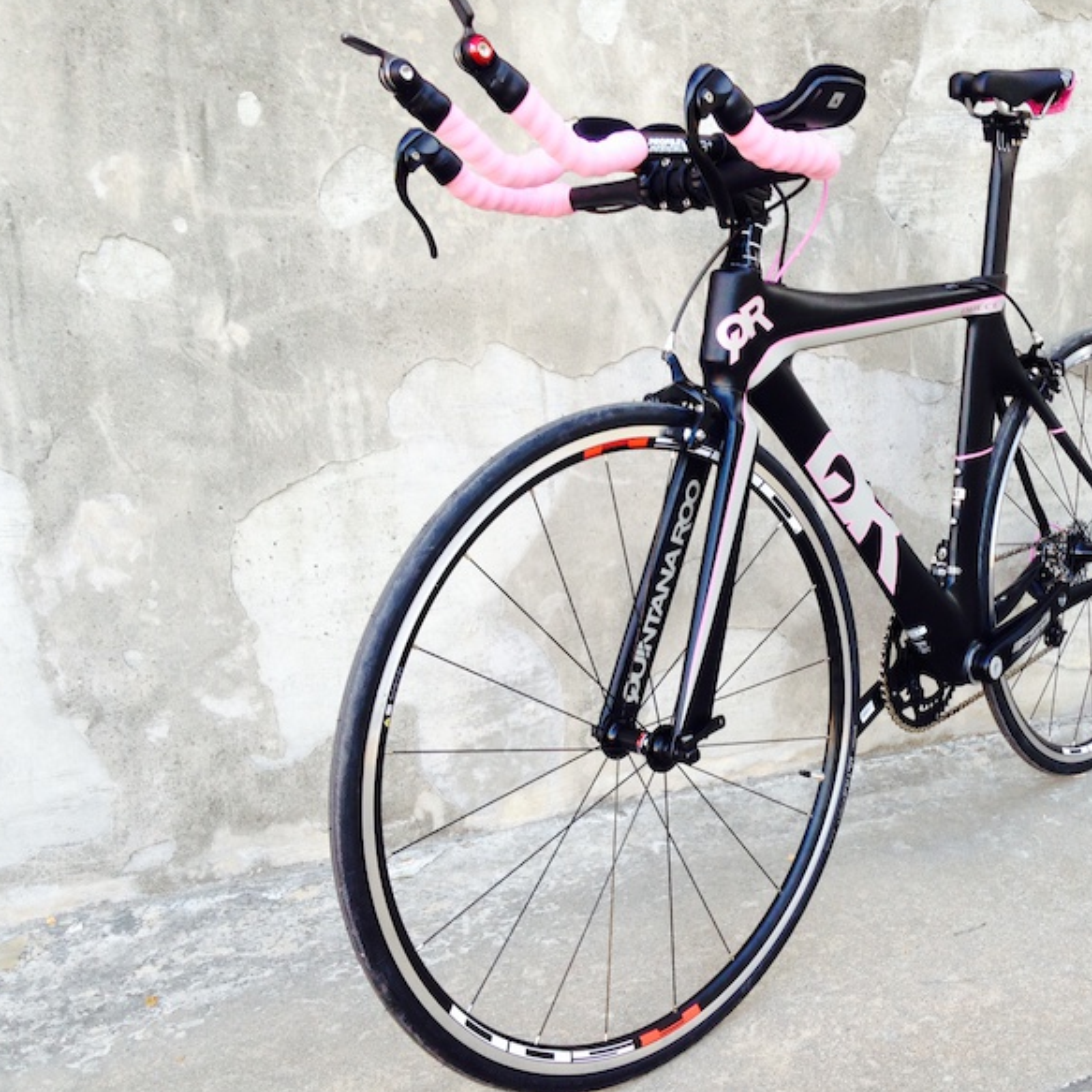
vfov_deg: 41.9
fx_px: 1428
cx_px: 723
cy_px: 539
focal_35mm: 40
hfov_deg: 41.4
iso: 50
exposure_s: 1/60
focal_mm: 4.12
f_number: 2.4
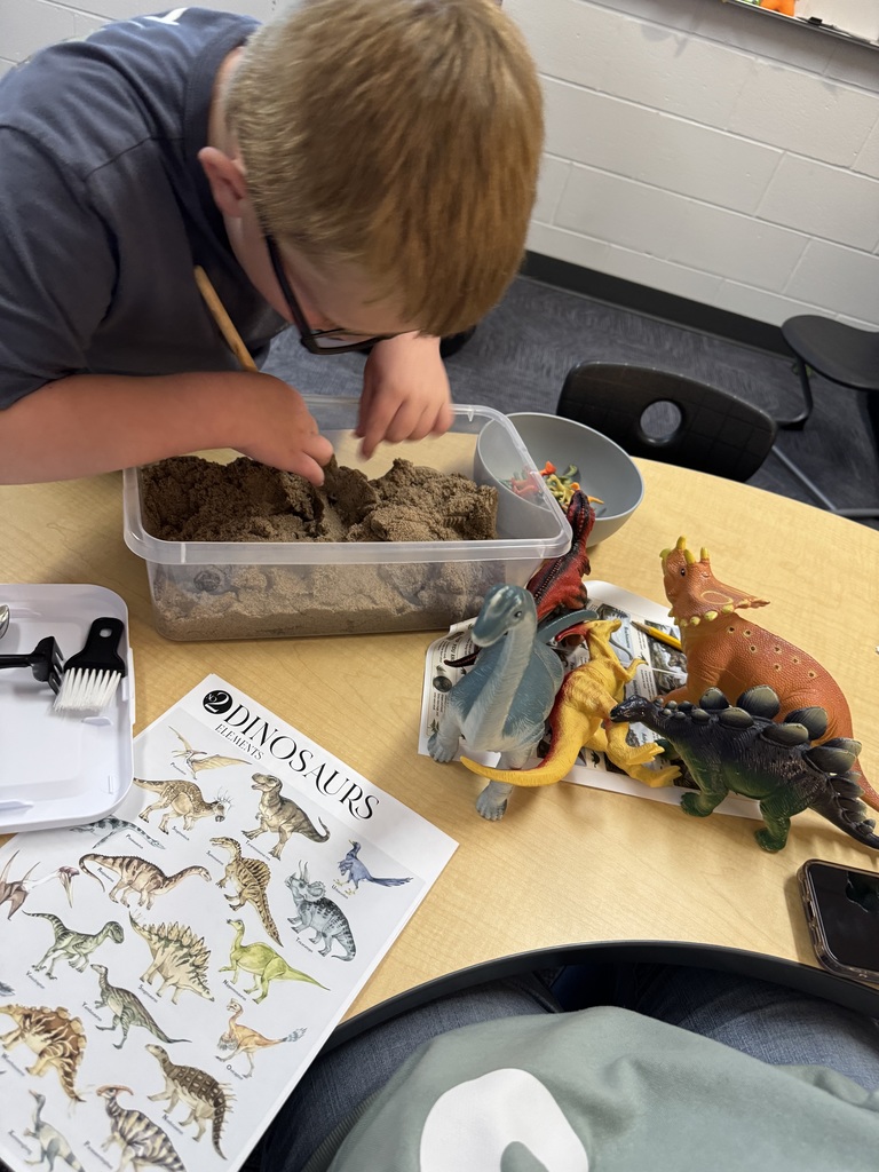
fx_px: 813
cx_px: 440
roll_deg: -17.7
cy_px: 586
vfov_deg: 71.6
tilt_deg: -41.3
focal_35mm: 24
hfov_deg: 56.8
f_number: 1.78
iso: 400
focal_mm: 6.76
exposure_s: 1/60
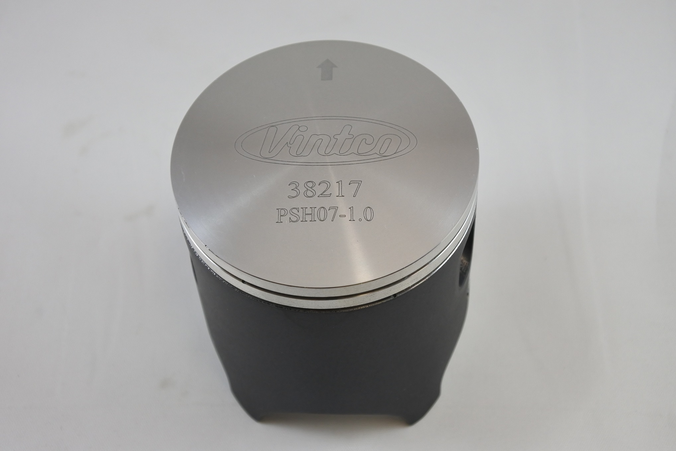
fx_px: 1089
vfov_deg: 23.4
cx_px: 338
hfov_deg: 34.5
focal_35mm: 58
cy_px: 226
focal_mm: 21.8
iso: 400
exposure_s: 1/125
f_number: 4.8
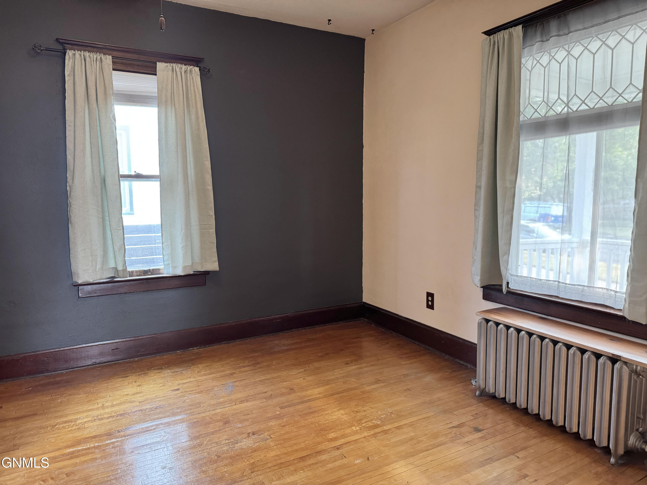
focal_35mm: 24
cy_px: 242
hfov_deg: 71.6
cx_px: 324
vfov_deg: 56.8
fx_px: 449
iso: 400
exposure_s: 1/60
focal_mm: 6.76
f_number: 1.78
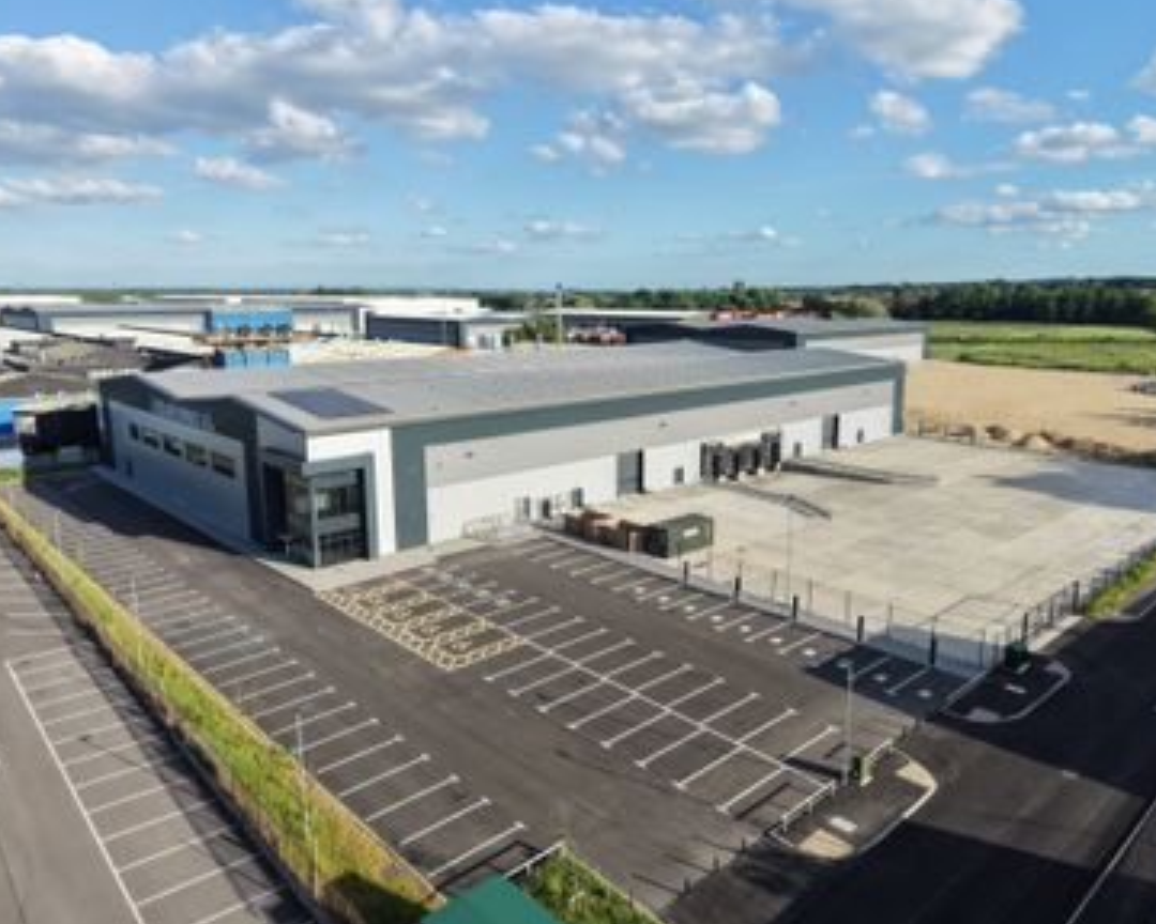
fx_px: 890
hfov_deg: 66.0
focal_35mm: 26
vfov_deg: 54.9
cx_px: 600
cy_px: 456
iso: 230
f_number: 1.8
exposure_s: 1/3200
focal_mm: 8.67
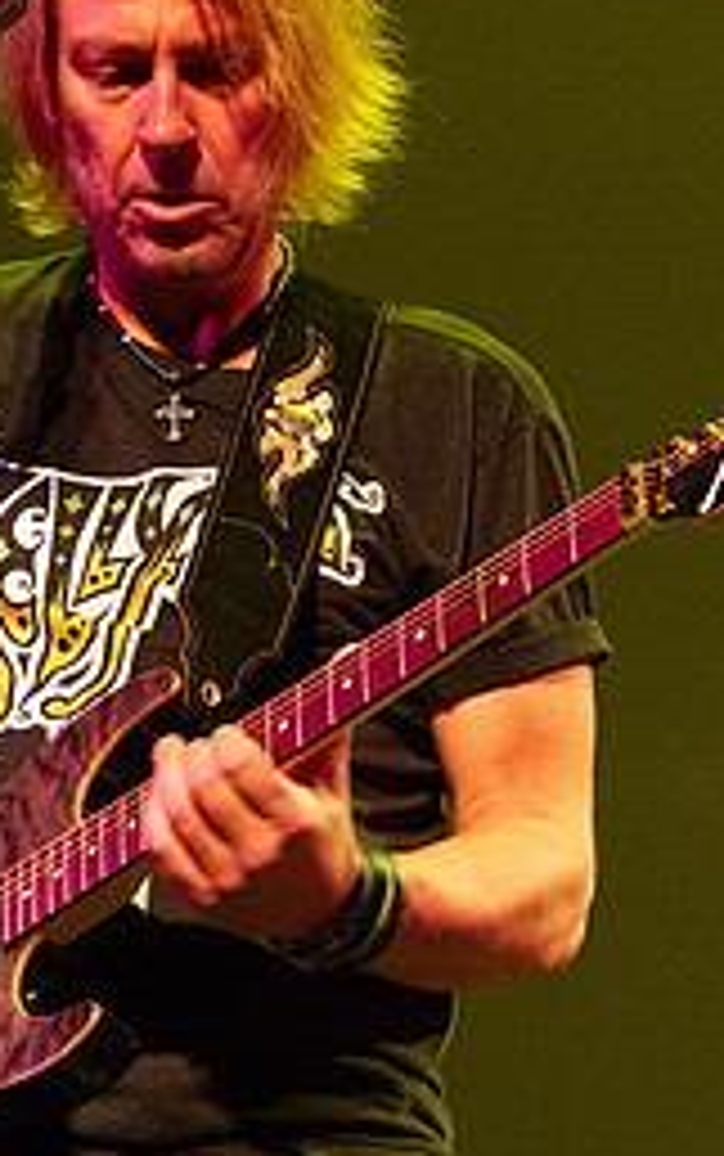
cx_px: -93
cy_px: 661
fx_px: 8447
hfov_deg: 4.9
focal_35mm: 268
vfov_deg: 7.8
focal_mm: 100
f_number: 7.1
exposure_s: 1/160
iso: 8000
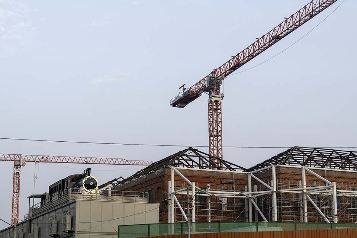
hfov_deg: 28.8
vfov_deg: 19.5
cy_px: 119
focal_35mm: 70
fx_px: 694
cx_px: 178
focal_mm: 70
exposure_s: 1/250
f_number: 5.6
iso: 180
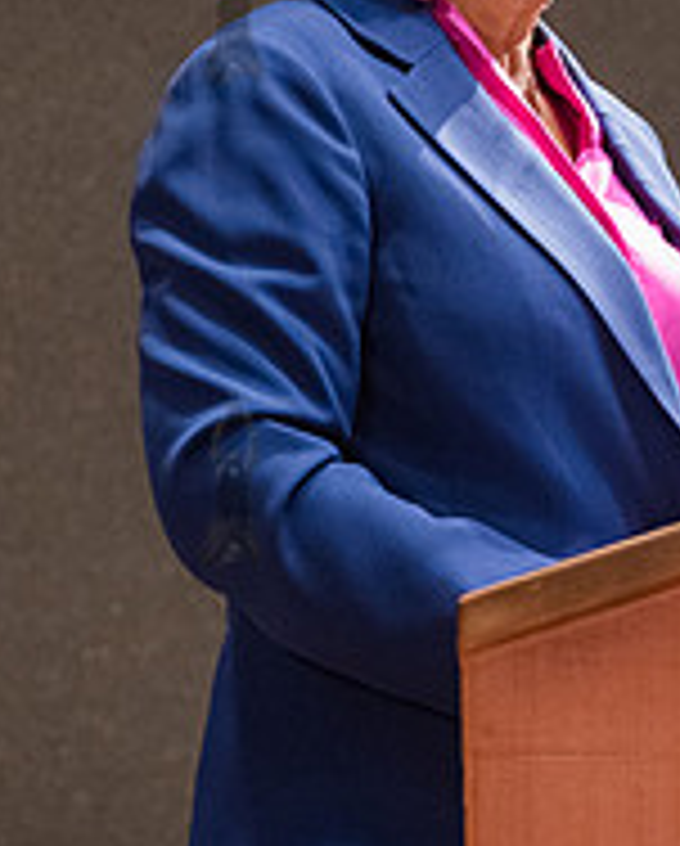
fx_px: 15409
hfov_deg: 2.5
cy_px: 236
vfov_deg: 3.1
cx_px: 738
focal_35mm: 614
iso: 5000
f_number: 4
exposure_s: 1/200
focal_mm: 185
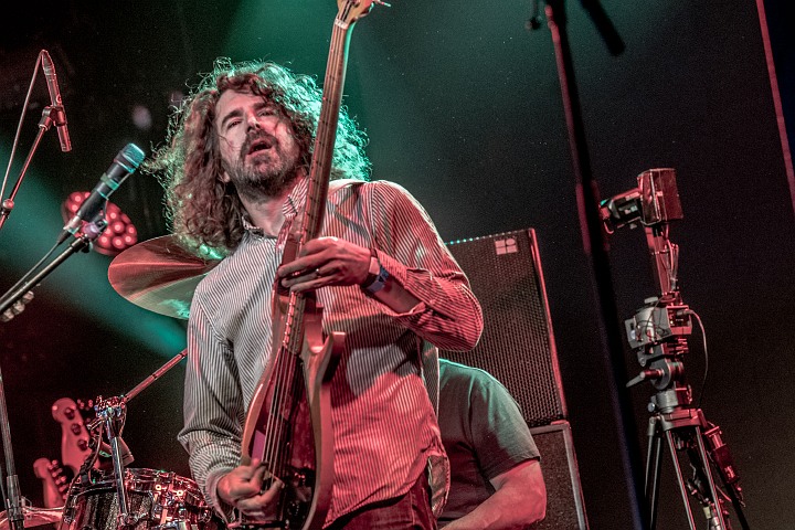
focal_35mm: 240
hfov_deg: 8.6
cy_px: 265
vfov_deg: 5.7
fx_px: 5300
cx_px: 398
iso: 1600
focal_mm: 160
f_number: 5.6
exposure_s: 1/100
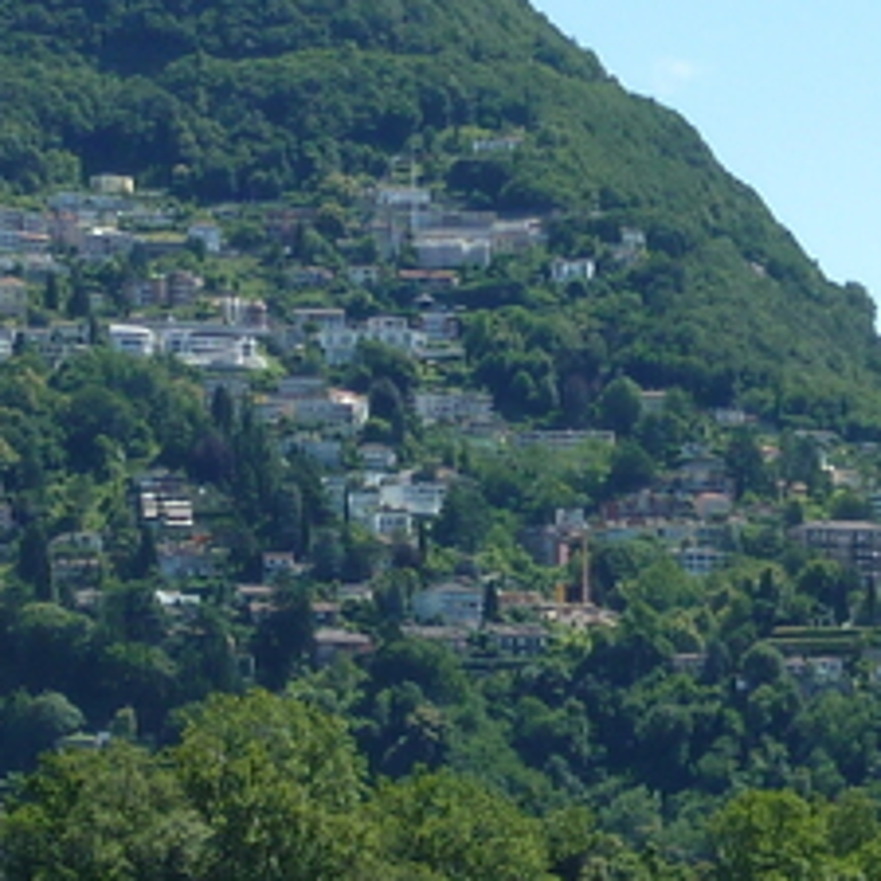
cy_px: 991
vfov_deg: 8.8
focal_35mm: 198
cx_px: 556
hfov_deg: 8.8
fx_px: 5701
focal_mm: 6.9
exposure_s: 1/500
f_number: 4
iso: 80
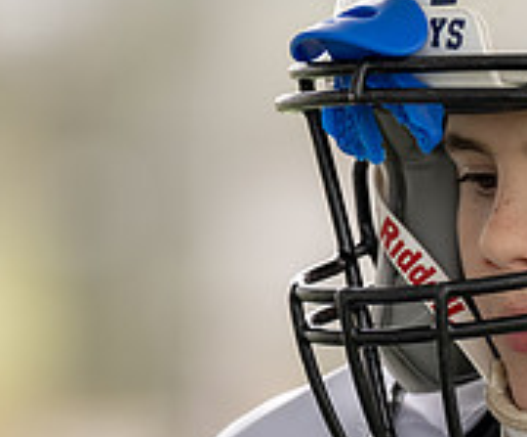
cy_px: 424
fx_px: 15558
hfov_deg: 1.9
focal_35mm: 984
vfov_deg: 1.6
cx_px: 605
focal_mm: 200
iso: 100
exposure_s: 1/320
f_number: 2.8
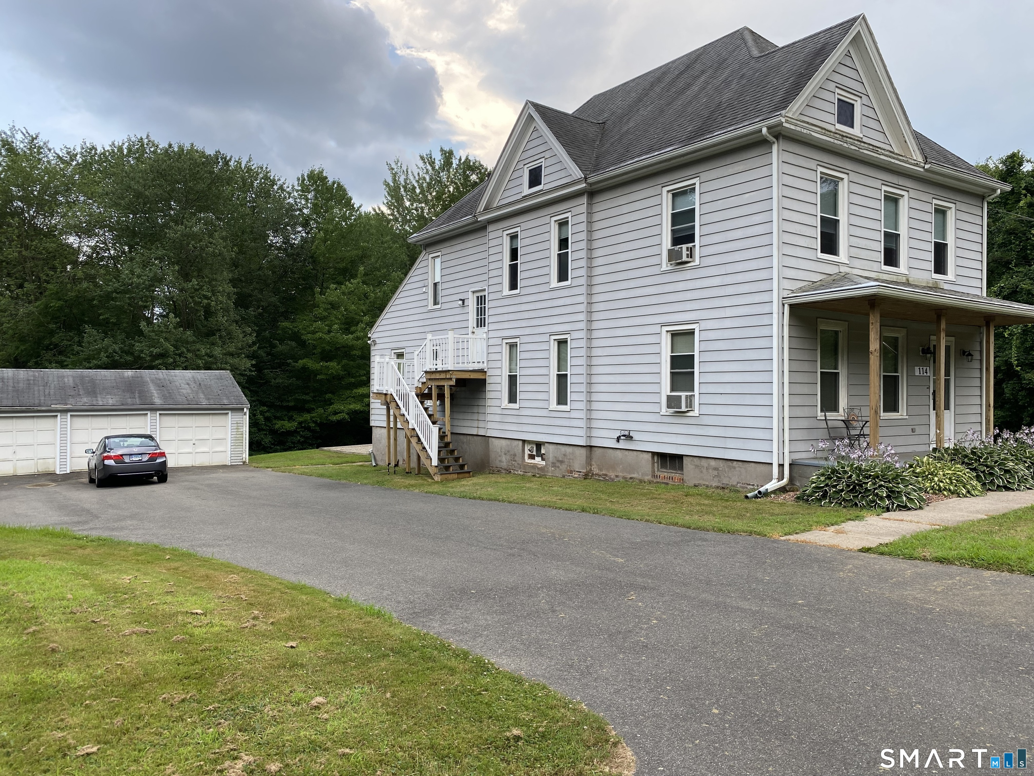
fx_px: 777
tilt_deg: -0.1
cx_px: 517
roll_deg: -0.4
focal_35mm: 26
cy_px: 388
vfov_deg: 53.1
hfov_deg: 67.3
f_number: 1.8
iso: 32
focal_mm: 4.25
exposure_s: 1/164
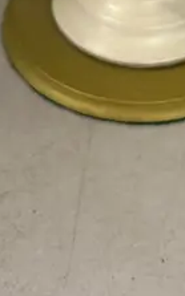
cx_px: 168
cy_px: -373
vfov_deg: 13.8
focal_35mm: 117
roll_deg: -0.8
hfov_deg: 11.1
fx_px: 946
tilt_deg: -16.8
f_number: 1.78
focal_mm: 6.86
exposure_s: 1/50
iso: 125
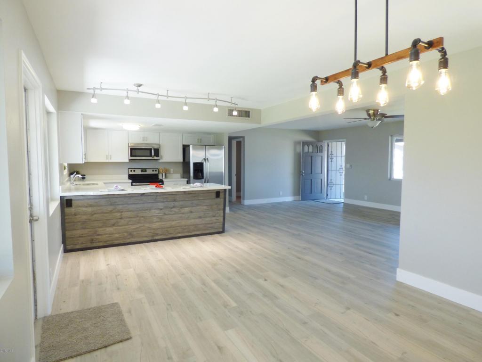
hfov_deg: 81.7
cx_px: 241
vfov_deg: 66.0
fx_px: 278
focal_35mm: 20
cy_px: 181
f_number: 2.8
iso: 125
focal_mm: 3.58
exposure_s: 1/60
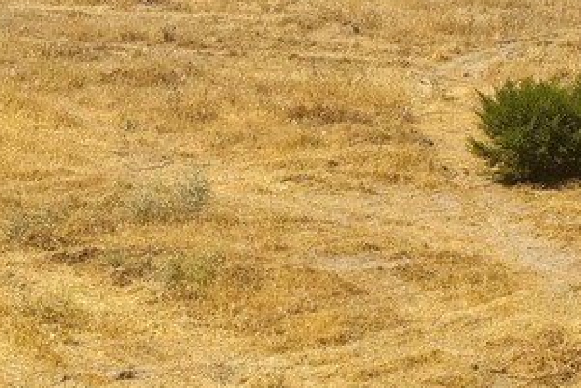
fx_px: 1485
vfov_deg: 14.7
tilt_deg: -2.3
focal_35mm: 92
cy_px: 14
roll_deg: -1.3
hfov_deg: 18.6
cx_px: 957
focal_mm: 5.96
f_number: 1.6
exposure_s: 1/6329
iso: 50
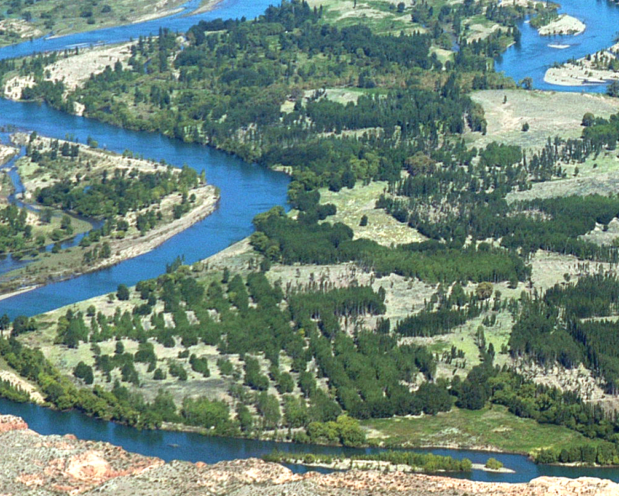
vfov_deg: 7.4
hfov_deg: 9.1
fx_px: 3848
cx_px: 661
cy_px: 113
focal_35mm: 210
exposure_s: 1/1500
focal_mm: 50
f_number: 6.3
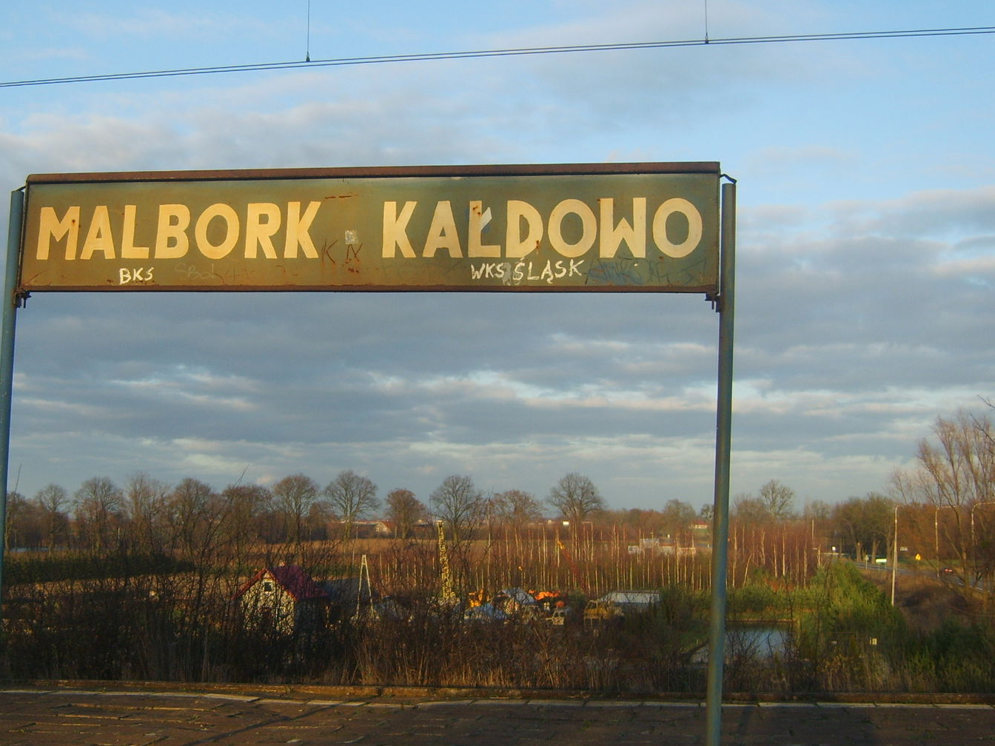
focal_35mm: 50
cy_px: 406
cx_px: 356
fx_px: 1437
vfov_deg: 29.1
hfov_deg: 37.9
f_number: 2.8
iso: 50
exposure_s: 1/500
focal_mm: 7.4
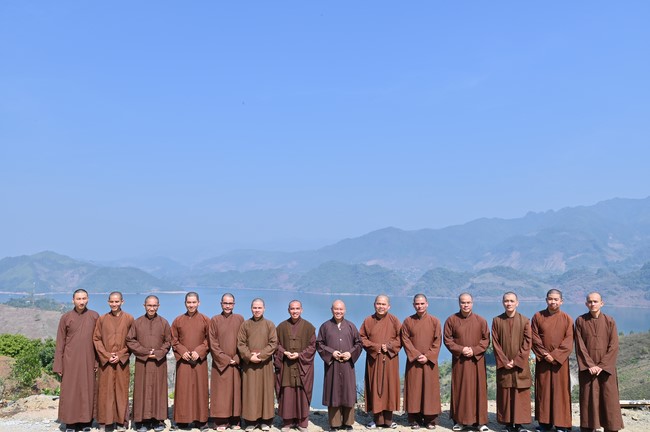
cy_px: 216
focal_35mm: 31
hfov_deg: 60.3
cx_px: 325
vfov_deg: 42.2
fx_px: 559
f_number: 18
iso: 100
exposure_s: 1/80
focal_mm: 31
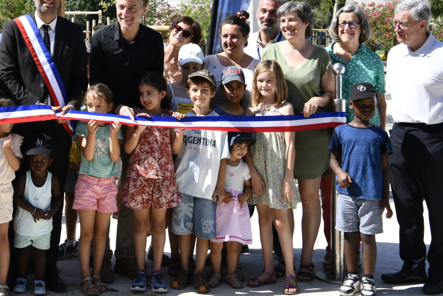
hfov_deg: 26.9
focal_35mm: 73
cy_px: 30
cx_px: 61
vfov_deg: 18.4
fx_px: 898
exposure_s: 1/250
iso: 400
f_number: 16
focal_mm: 38
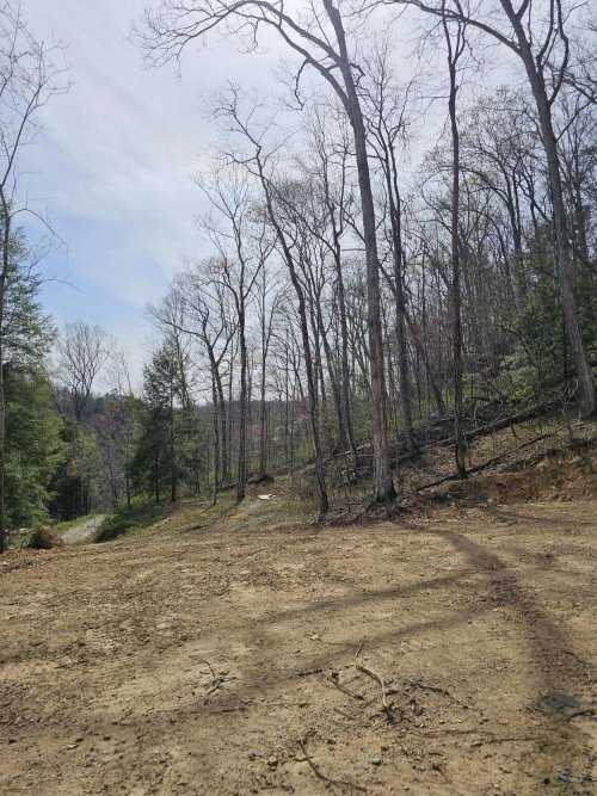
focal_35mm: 23
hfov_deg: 58.9
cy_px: 398
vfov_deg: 73.9
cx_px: 298
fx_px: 529
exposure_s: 1/1619
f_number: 1.7
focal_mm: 6.3
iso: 10
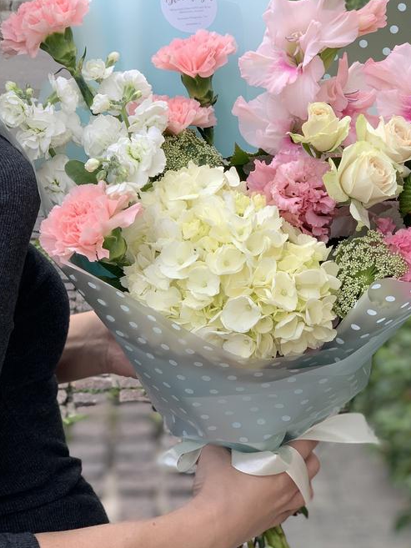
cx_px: 249
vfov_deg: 24.0
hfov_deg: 18.2
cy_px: 182
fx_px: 1282
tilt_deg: -13.6
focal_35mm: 81
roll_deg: -1.1
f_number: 2.4
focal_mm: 6
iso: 16
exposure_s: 1/227
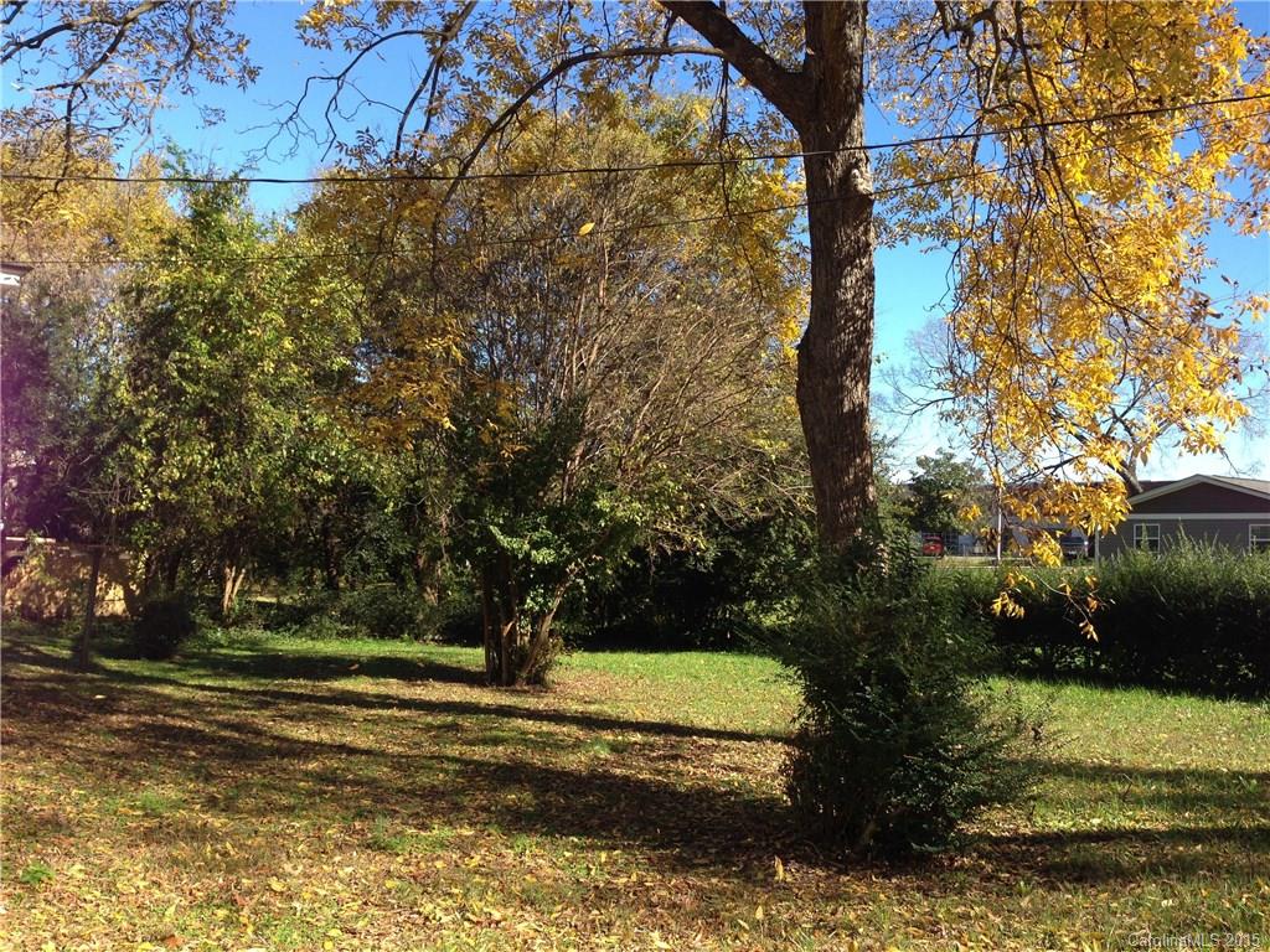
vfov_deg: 42.9
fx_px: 1211
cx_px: 635
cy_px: 476
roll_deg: -0.8
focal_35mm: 33
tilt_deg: +4.5
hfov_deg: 55.4
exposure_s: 1/521
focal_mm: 4.12
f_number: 2.4
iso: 50
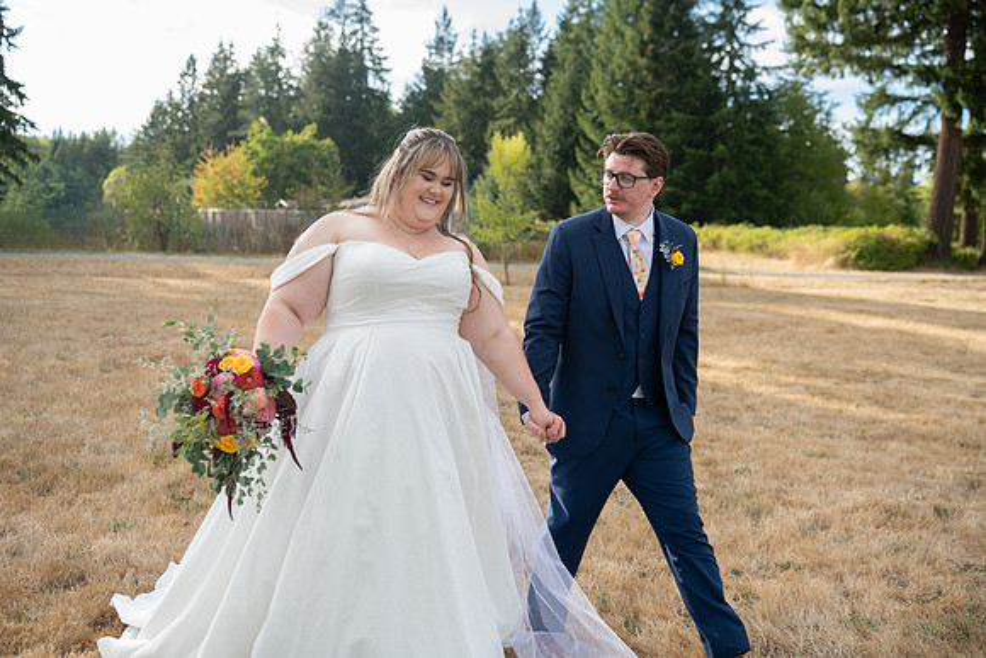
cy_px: 329
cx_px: 493
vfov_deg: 37.9
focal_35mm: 35
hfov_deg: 54.4
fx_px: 959
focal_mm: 35
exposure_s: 1/1600
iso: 400
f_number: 2.8
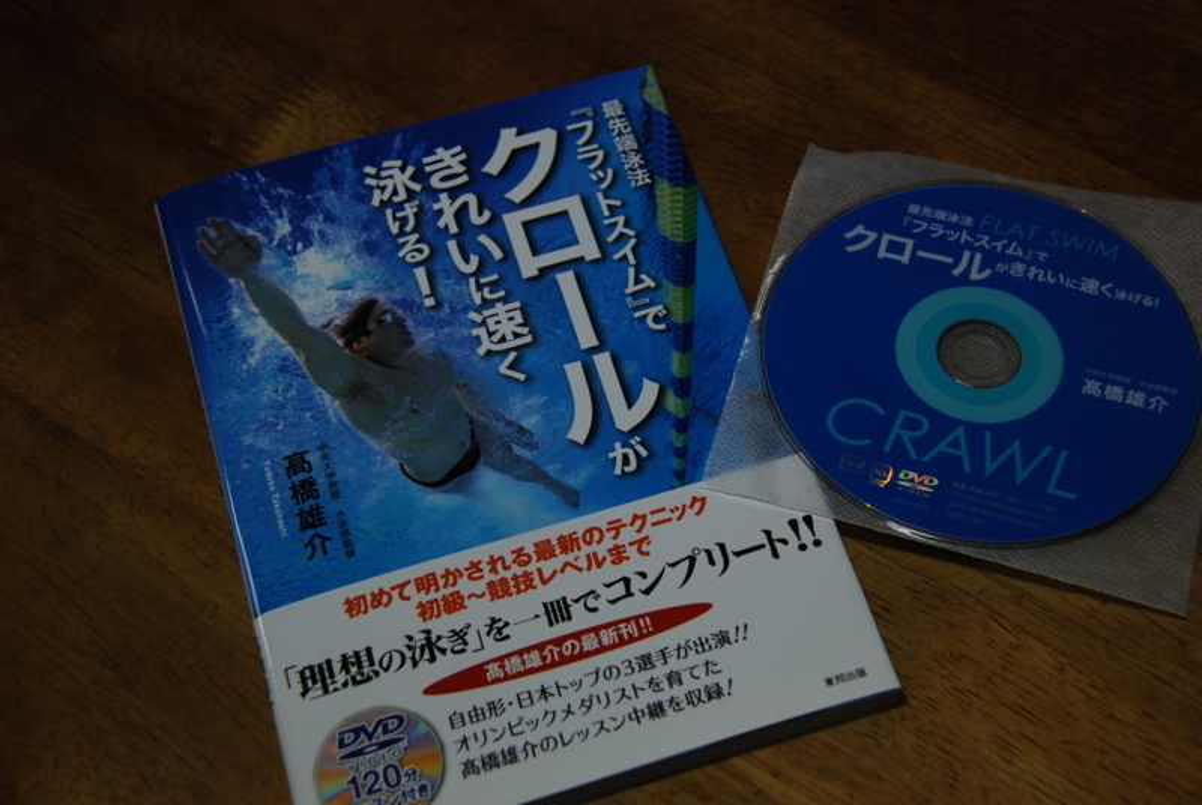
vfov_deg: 20.7
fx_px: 2207
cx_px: 601
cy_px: 402
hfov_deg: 30.5
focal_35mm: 66
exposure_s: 1/200
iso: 400
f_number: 5
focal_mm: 44
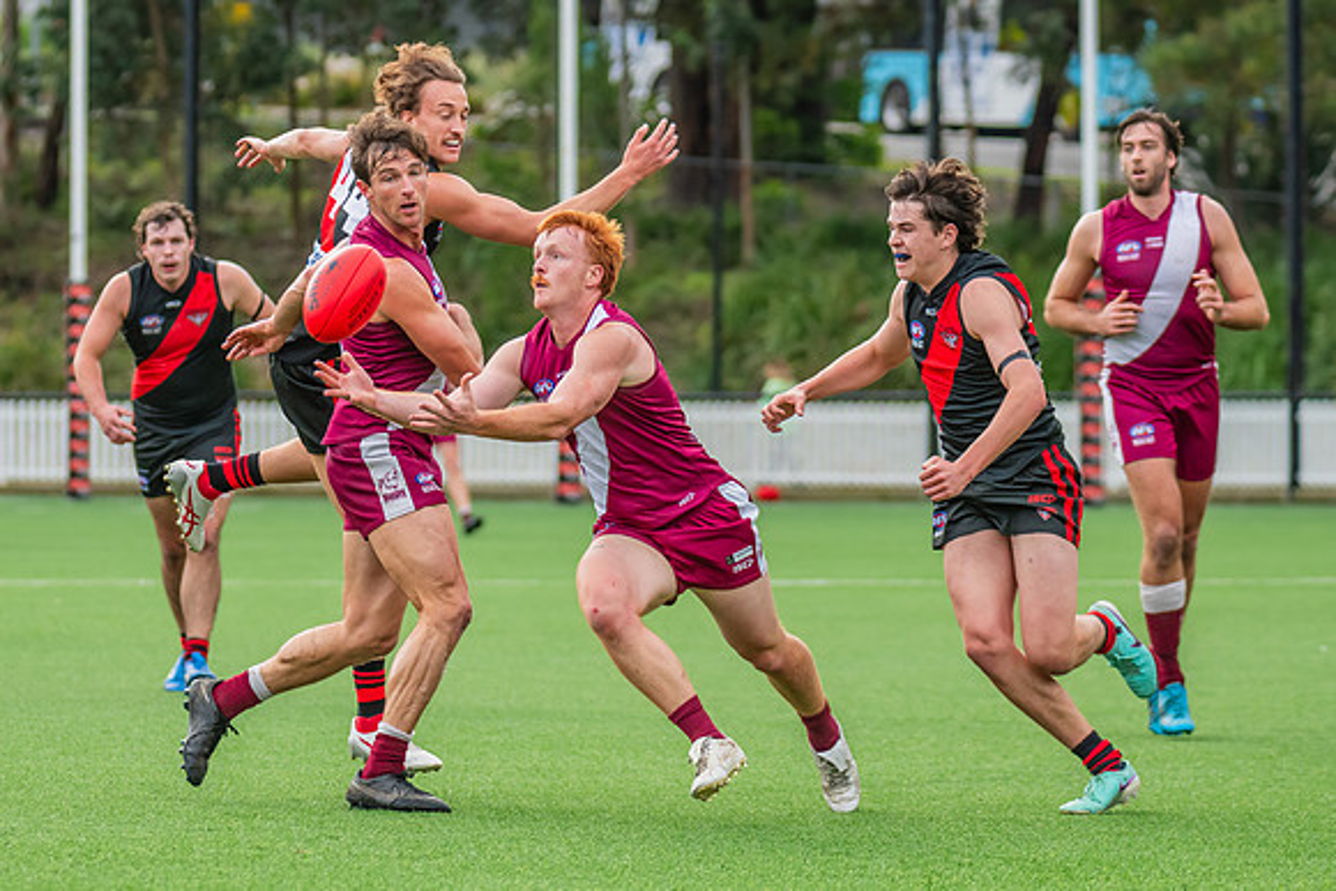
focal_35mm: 273
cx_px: 405
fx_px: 10127
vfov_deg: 5.0
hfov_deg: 7.5
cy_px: 312
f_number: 5
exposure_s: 1/1250
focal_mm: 190
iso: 800
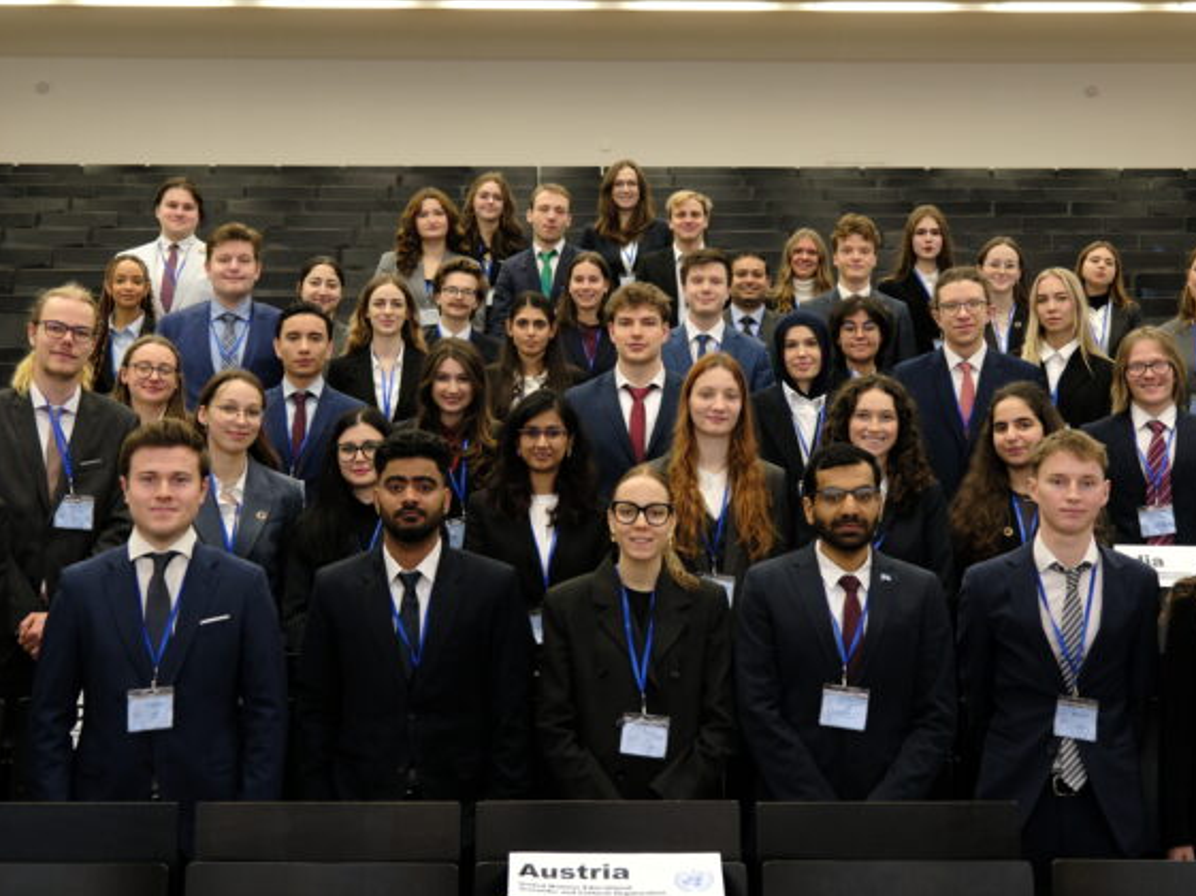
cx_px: 595
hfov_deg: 35.6
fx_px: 1865
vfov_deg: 27.0
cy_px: 371
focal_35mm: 54
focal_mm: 27.5
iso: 800
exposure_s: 1/40
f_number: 4
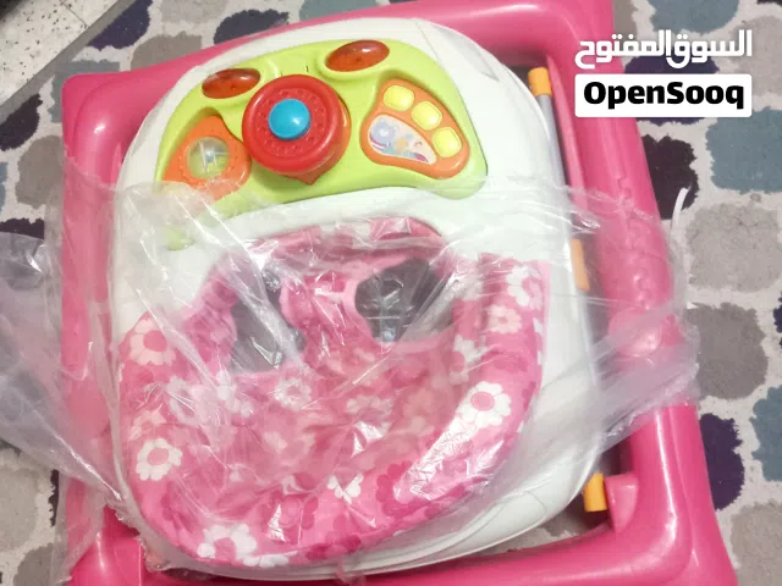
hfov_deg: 65.3
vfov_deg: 51.4
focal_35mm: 27
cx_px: 391
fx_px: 610
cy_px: 293
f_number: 1.8
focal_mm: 4
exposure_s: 1/20
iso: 640
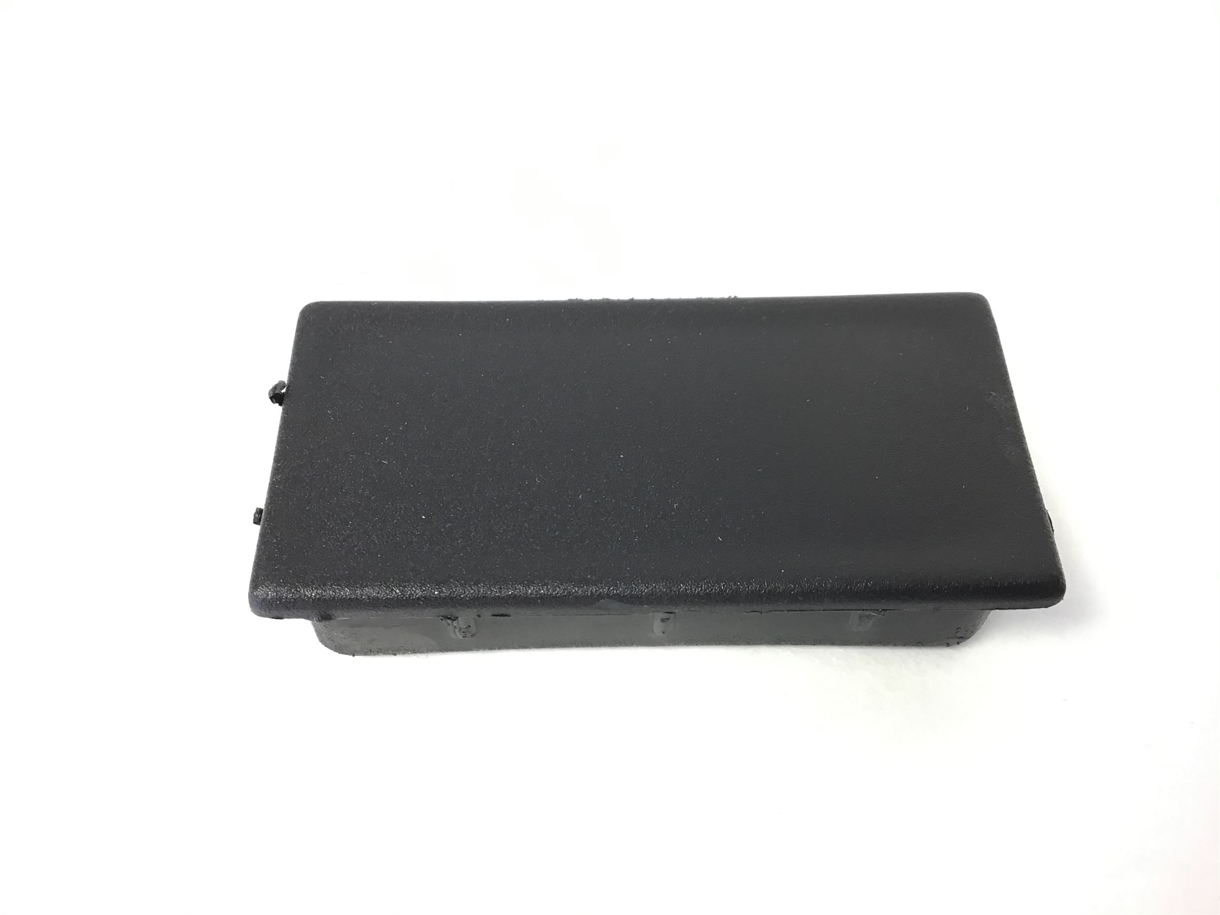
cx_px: 610
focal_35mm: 31
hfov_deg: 58.4
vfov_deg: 45.4
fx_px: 1093
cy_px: 458
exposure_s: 1/33
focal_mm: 3.3
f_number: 2.4
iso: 100
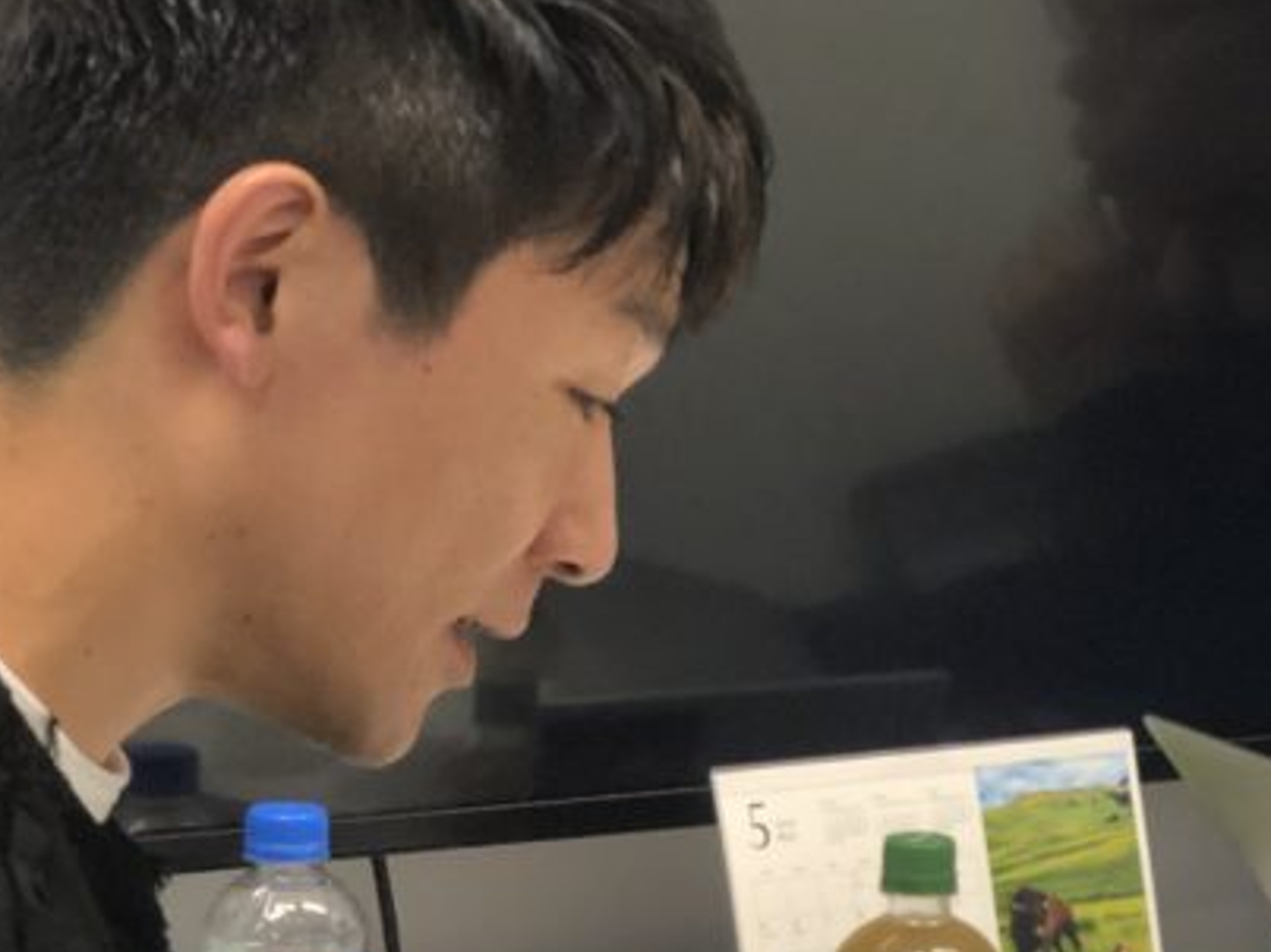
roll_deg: -0.9
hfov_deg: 15.0
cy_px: 763
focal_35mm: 129
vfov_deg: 11.4
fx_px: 4735
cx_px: 1303
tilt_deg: -10.6
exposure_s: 1/33
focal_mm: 6
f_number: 2.4
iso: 125
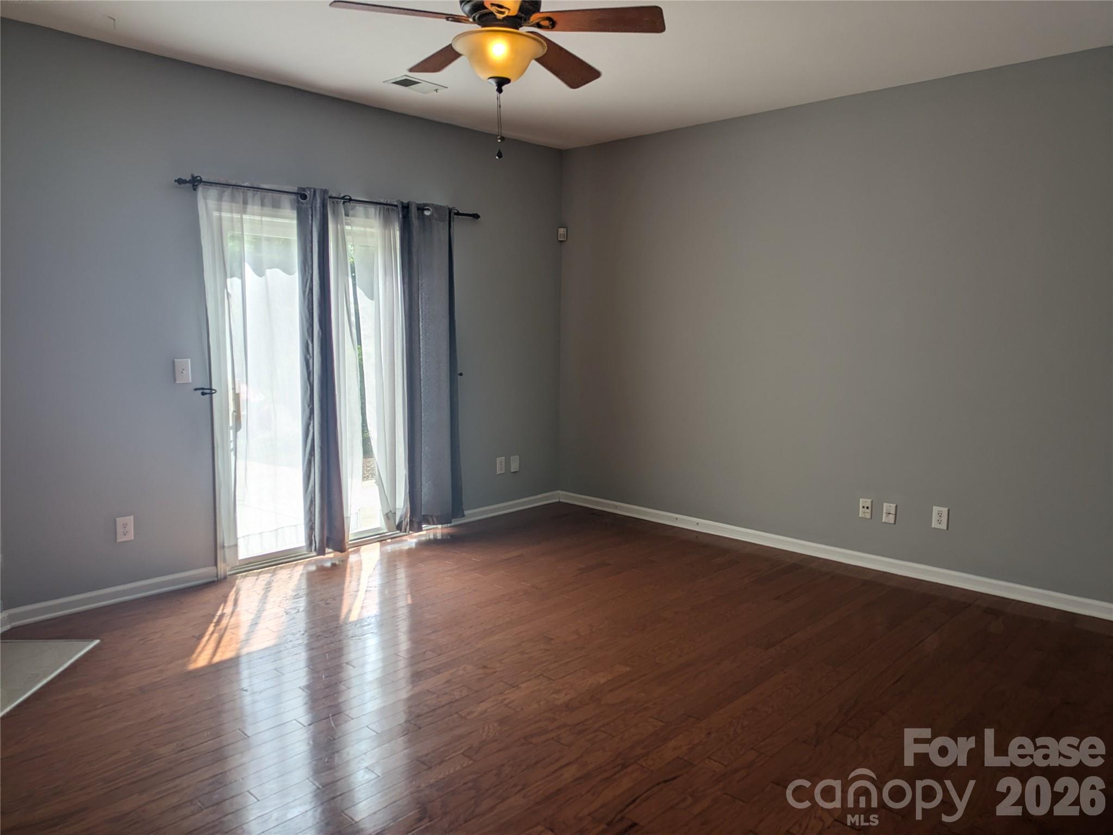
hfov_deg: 69.4
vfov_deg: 54.9
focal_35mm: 25
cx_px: 556
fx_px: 804
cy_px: 418
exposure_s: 1/569
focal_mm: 5.43
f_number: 1.89
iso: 45
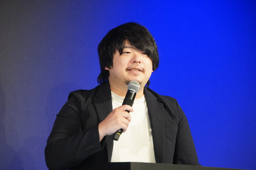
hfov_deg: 9.8
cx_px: 128
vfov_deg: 6.5
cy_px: 85
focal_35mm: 210
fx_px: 1496
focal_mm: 140.3
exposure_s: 1/80
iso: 6400
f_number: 6.3
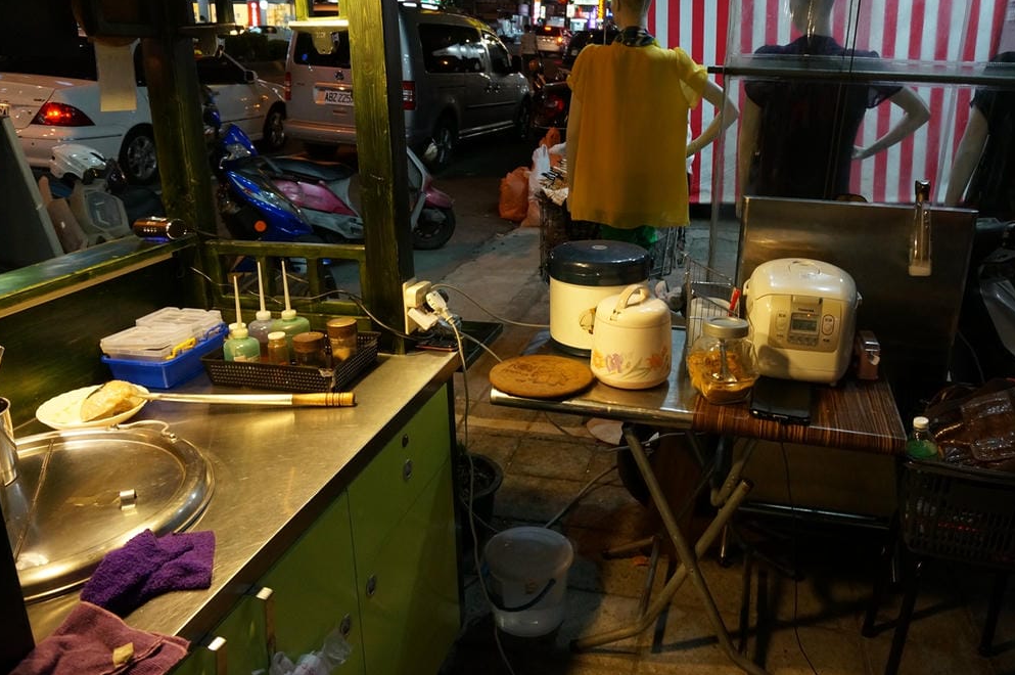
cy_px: 315
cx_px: 538
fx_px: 817
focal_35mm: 29
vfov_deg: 44.9
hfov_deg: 63.7
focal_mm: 16
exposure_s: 1/60
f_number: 4
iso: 1250
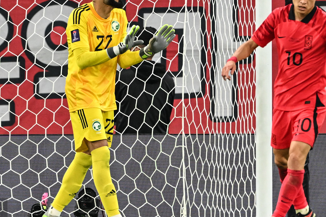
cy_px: 100
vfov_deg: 1.4
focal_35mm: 976
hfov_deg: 2.1
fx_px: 8836
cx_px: 175
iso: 1600
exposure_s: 1/1000
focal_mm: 560
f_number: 4
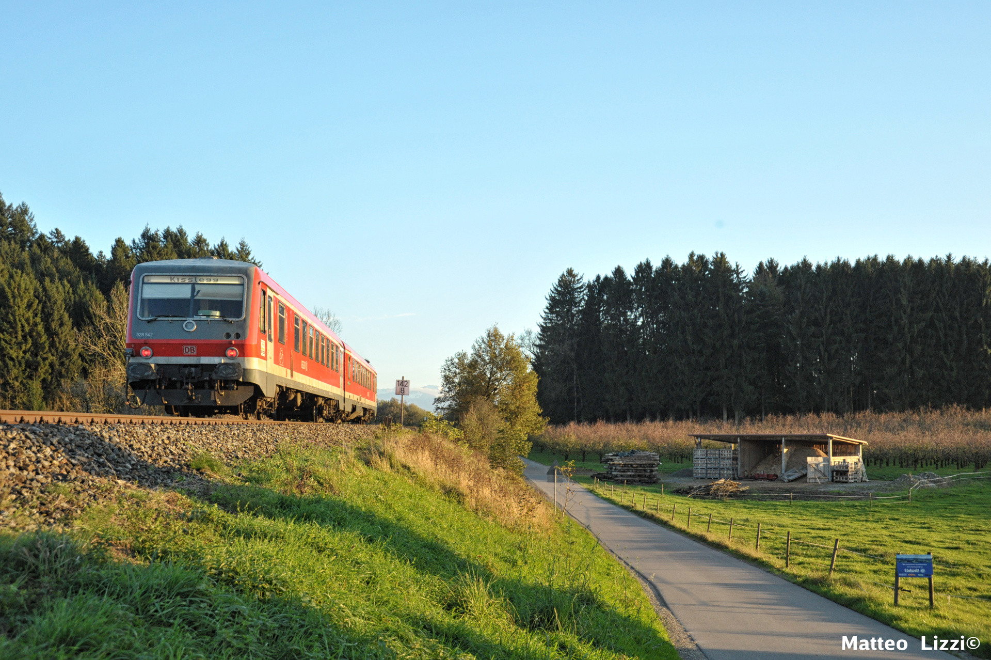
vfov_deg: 33.4
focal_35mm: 40
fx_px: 1100
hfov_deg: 48.5
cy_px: 330
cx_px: 496
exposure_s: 1/500
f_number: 8
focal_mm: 40
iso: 1600
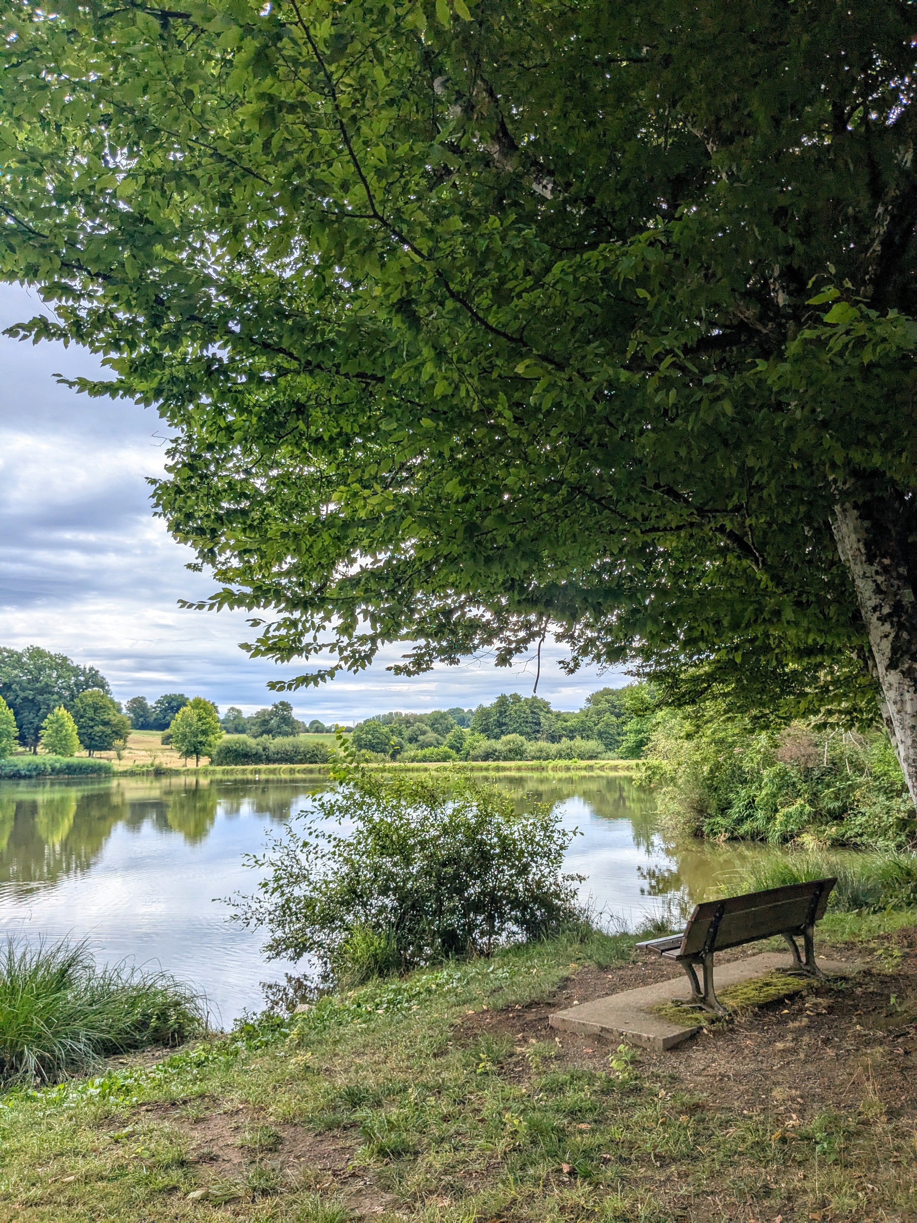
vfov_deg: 65.3
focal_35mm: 27
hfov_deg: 51.4
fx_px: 954
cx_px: 458
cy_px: 612
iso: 49
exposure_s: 1/2597
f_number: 1.73
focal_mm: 4.38
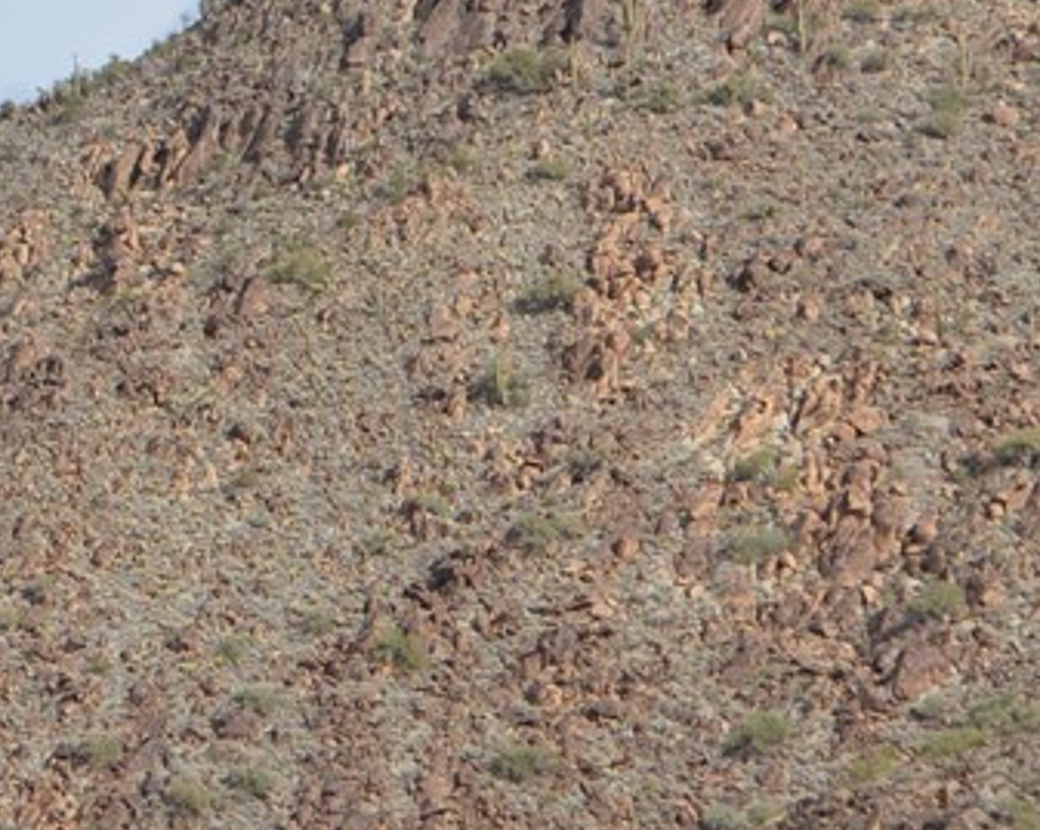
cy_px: 506
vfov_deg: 6.2
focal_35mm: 250
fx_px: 7673
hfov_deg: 7.7
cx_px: 207
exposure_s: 1/320
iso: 100
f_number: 8
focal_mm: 55
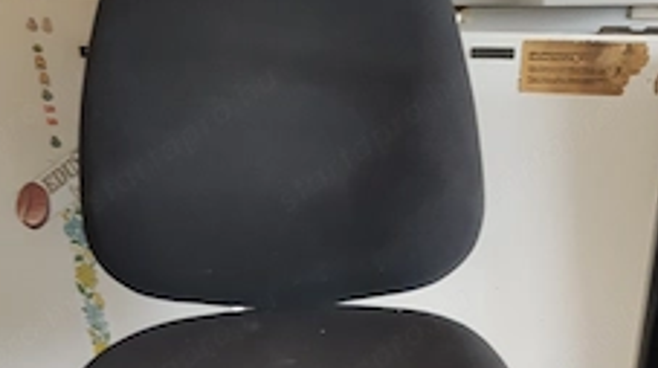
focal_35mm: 50
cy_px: 409
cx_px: 296
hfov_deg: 41.3
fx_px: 871
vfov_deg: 22.5
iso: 200
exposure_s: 1/33
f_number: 1.7
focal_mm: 3.93
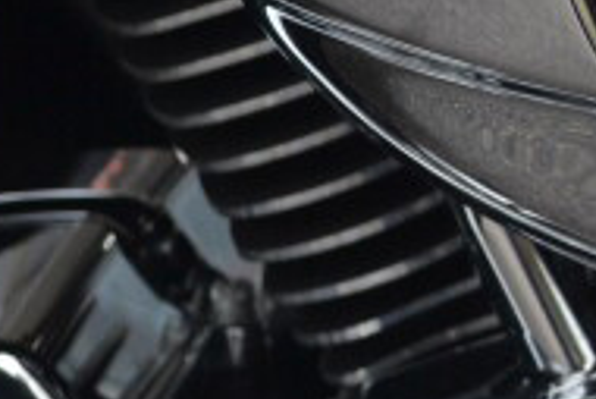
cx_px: 932
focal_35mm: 246
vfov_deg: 5.6
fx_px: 4076
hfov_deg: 8.2
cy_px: 314
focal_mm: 26
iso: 160
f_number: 5.6
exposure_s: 1/125
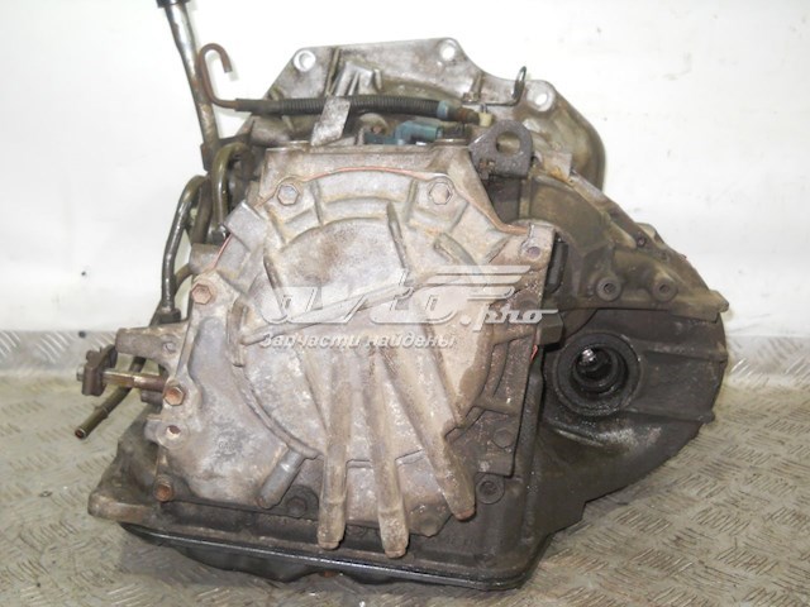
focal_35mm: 41
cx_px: 405
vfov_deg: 35.1
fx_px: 959
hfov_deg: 45.8
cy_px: 304
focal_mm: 6.72
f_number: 3.1
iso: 200
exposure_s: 1/30
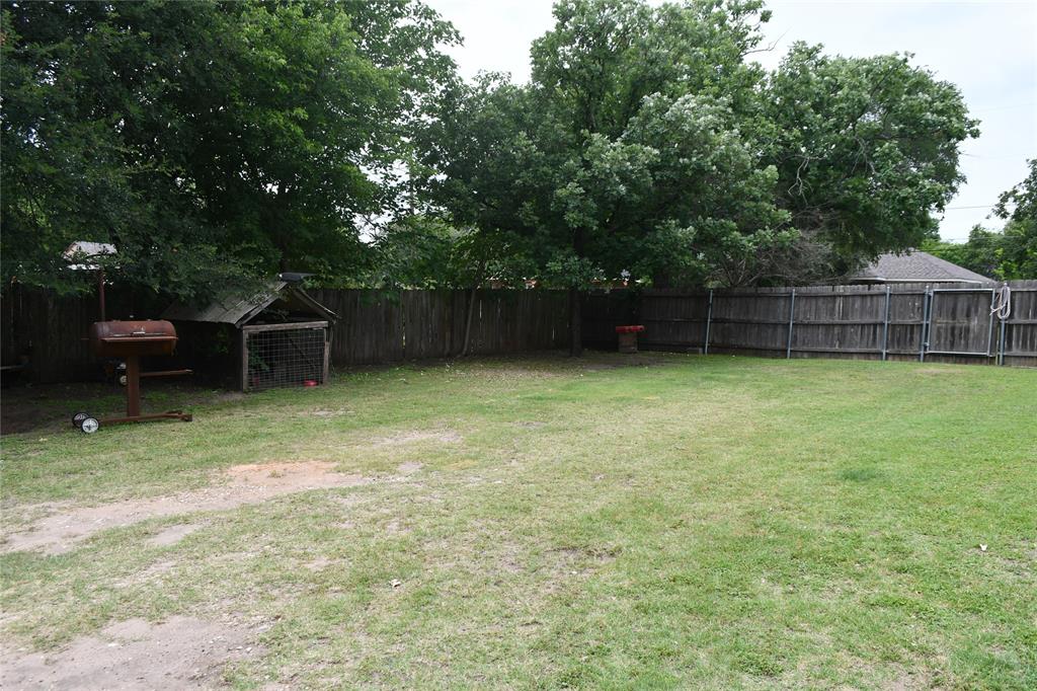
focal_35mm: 27
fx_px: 777
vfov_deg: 47.9
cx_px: 518
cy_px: 346
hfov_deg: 67.4
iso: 180
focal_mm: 18
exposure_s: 1/250
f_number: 8
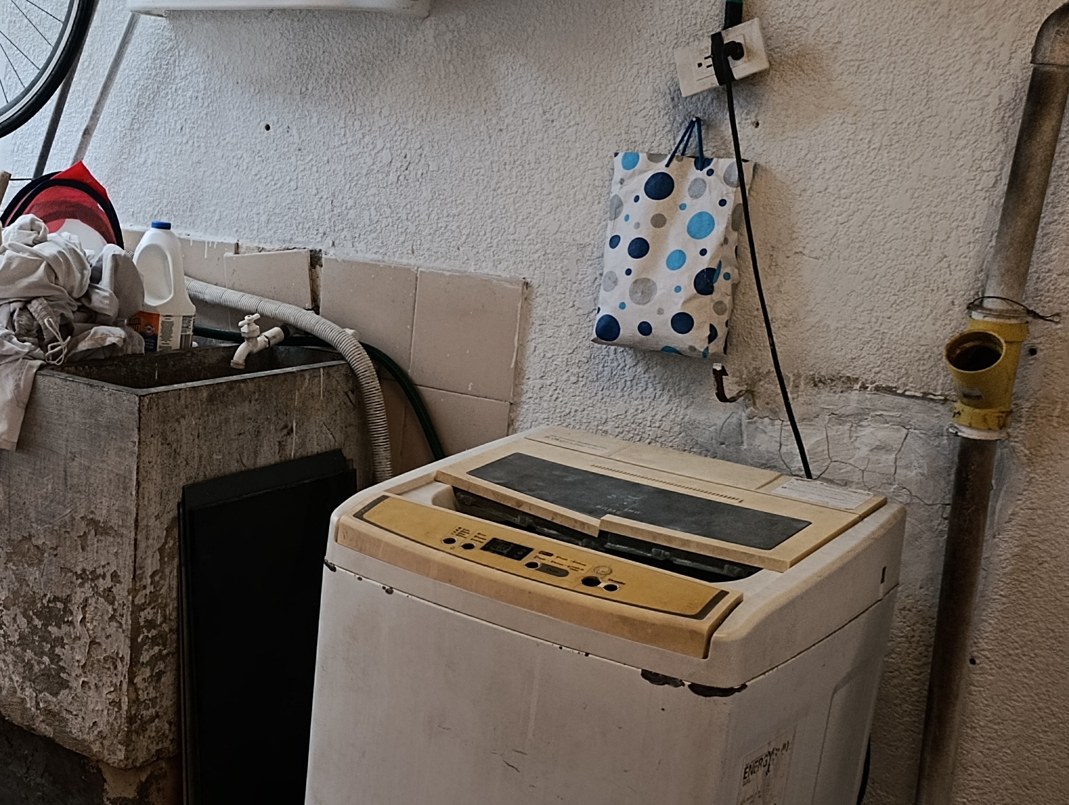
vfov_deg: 31.6
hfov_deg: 38.8
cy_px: 429
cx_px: 146
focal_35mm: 46
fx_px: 1423
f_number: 1.65
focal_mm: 6.11
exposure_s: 1/120
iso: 752
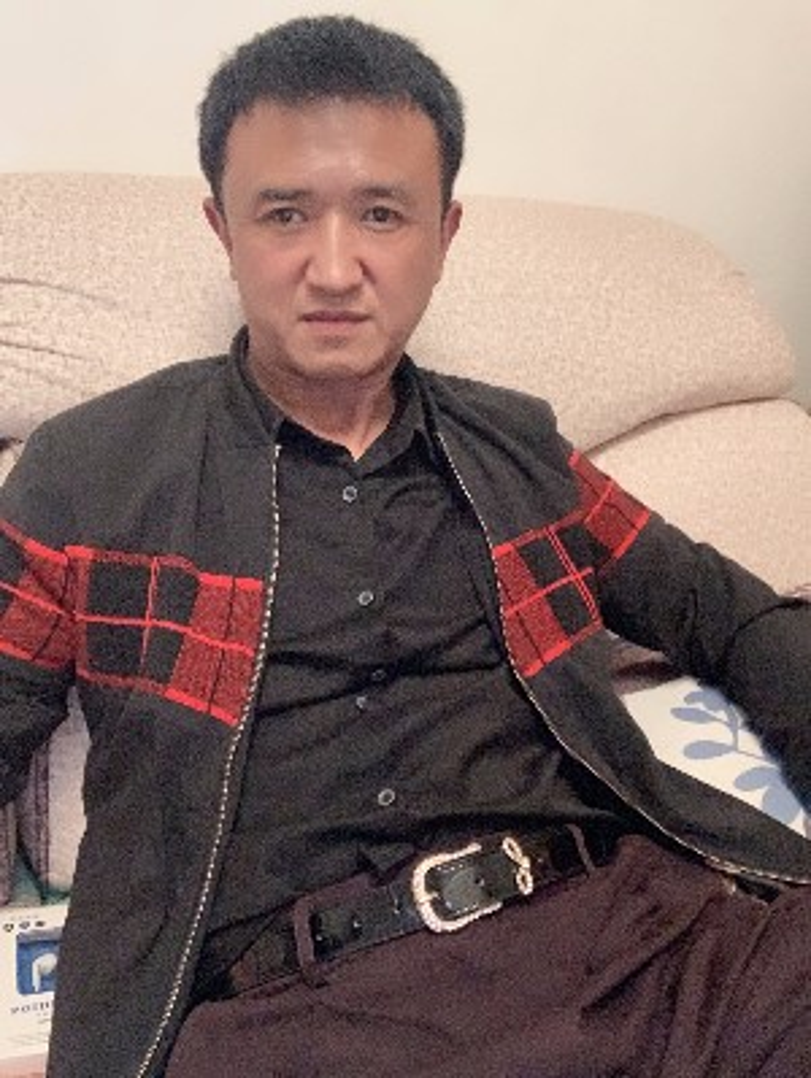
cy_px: 539
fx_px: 998
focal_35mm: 32
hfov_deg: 44.2
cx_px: 406
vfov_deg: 56.8
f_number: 2.2
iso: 640
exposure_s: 1/18
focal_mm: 2.87
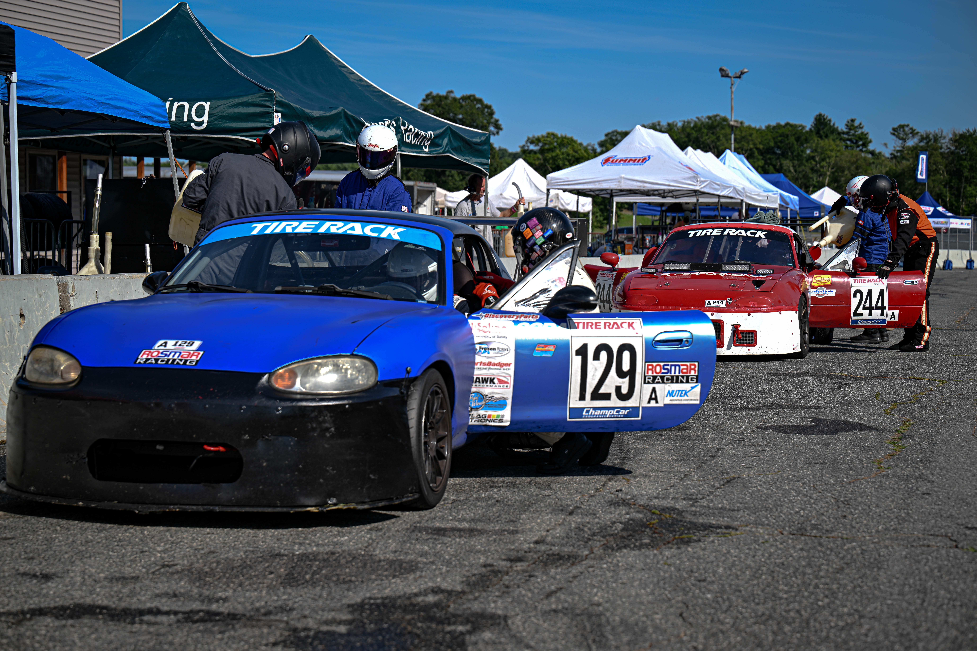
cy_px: 326
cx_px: 488
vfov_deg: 19.5
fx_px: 1900
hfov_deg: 28.8
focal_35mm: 70
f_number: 4
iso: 32
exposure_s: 1/500
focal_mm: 70
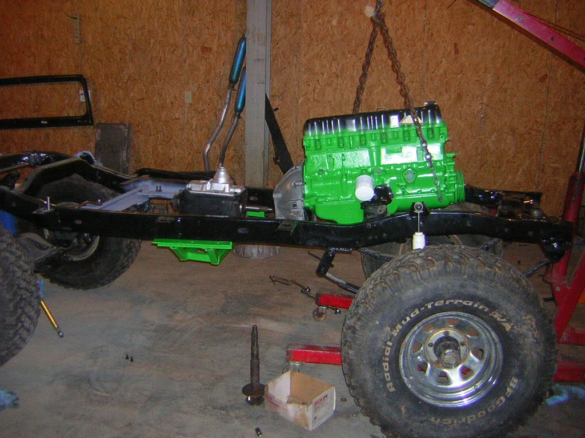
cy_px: 219
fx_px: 608
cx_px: 292
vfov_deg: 39.7
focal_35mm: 36
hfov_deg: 51.4
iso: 179
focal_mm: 4.7
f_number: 2.6
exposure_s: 1/60.1
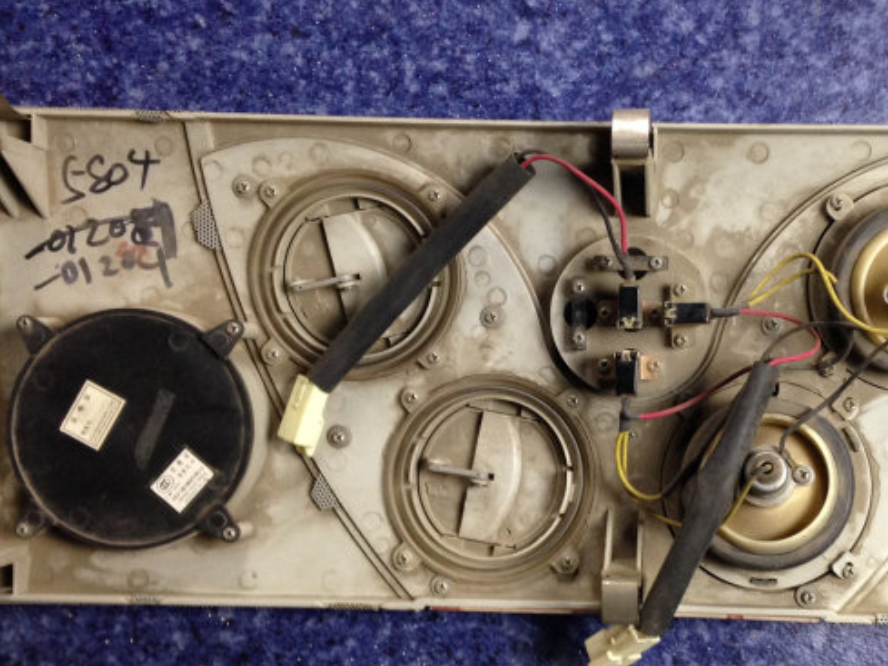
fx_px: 1386
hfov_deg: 35.0
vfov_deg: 27.0
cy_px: 376
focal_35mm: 54
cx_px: 636
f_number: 2.4
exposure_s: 1/20
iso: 125
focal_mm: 4.12
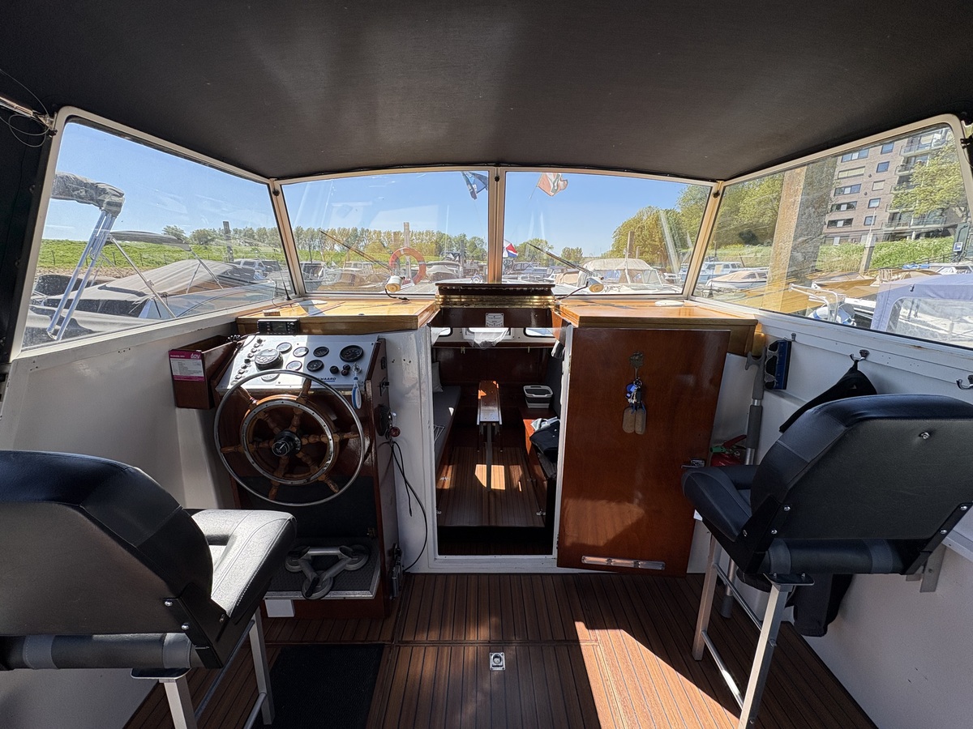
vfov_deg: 85.7
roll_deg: -0.2
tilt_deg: -14.4
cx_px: 486
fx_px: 394
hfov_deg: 102.1
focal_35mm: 14
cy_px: 364
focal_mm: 2.22
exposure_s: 1/693
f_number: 2.2
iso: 40
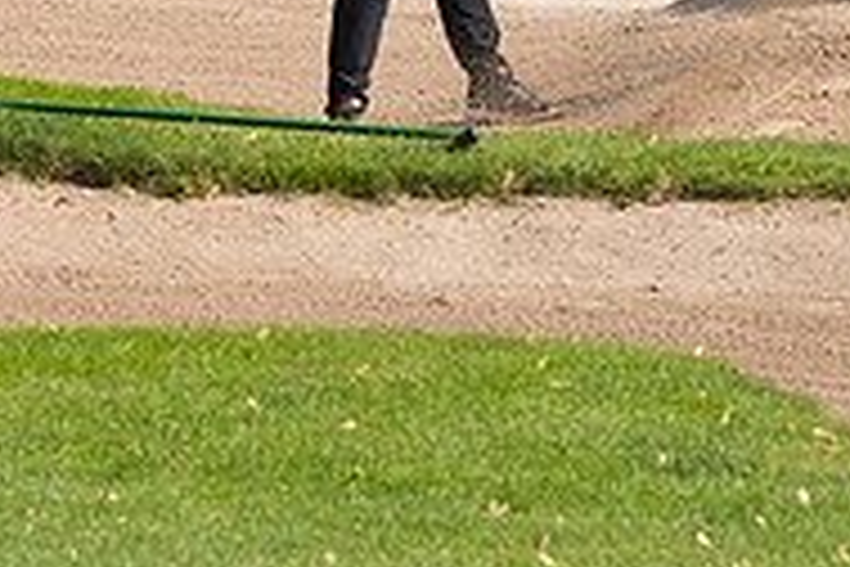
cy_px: -284
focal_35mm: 922
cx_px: 414
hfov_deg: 2.2
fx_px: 21768
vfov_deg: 1.5
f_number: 5.6
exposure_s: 1/1600
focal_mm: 200
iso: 320
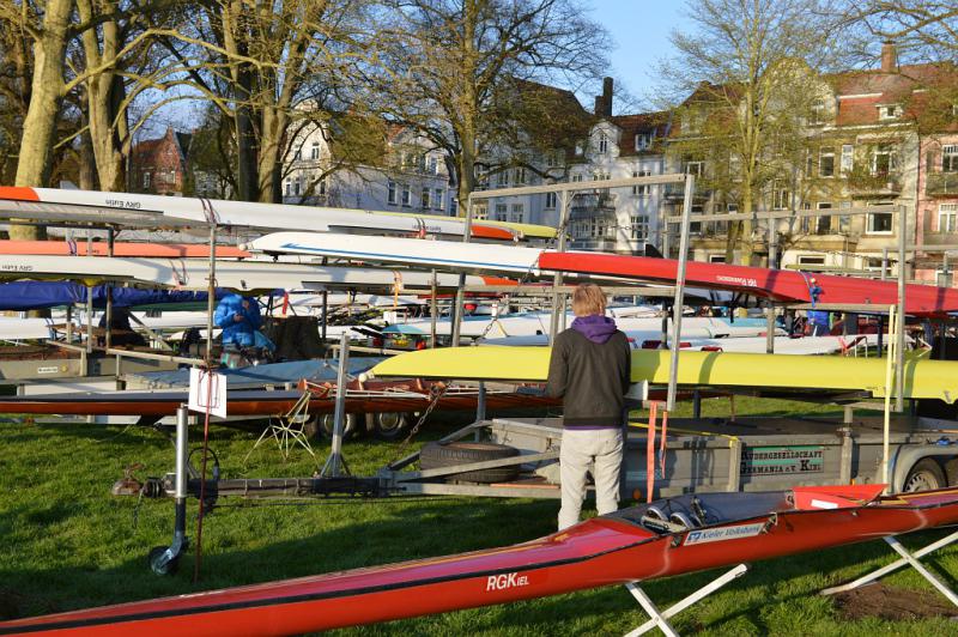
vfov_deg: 29.8
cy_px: 318
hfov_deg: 43.6
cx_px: 479
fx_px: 1196
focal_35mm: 45
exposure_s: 1/200
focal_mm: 30
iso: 100
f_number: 7.1
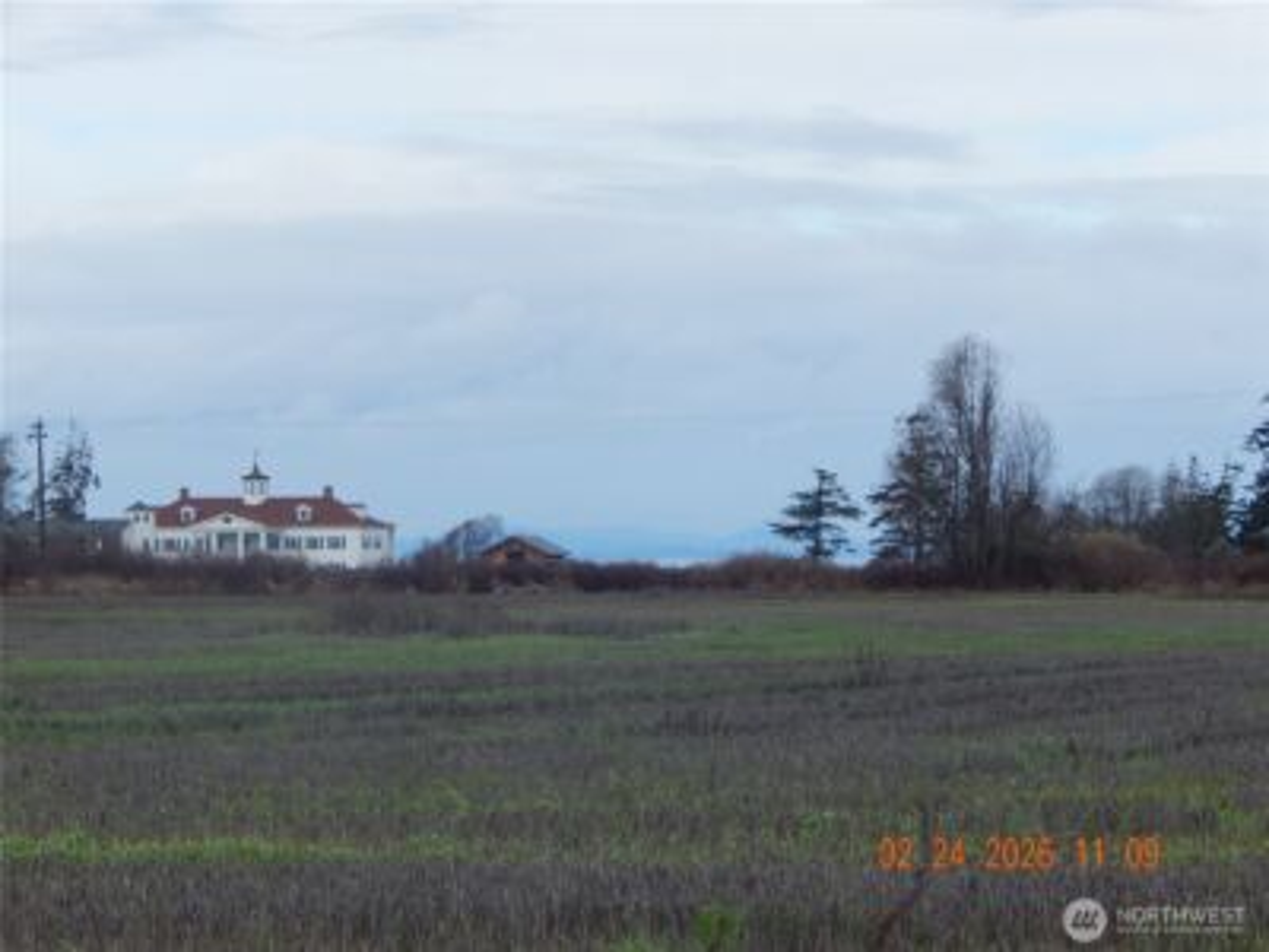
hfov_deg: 9.6
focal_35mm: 207
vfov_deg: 7.2
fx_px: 7588
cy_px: 476
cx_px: 634
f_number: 5.4
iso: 125
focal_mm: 37.1
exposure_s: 1/320
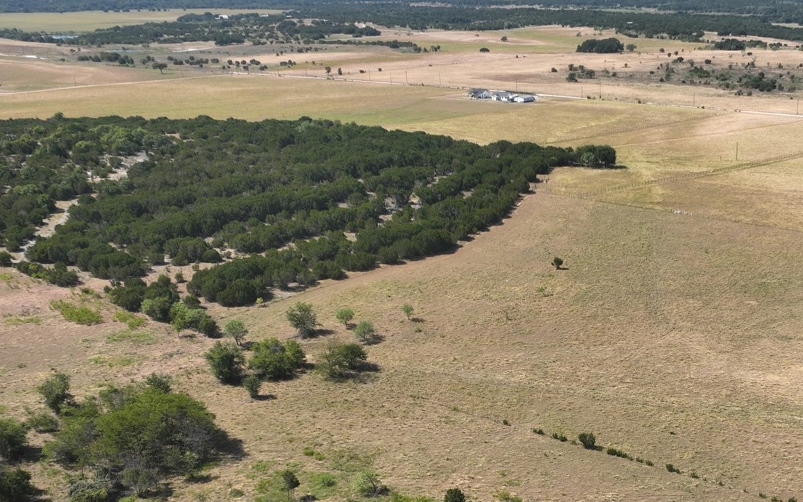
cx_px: 591
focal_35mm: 46
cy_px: 475
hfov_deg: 42.3
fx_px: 1007
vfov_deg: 26.8
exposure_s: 1/500
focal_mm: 12.29
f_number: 5
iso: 100
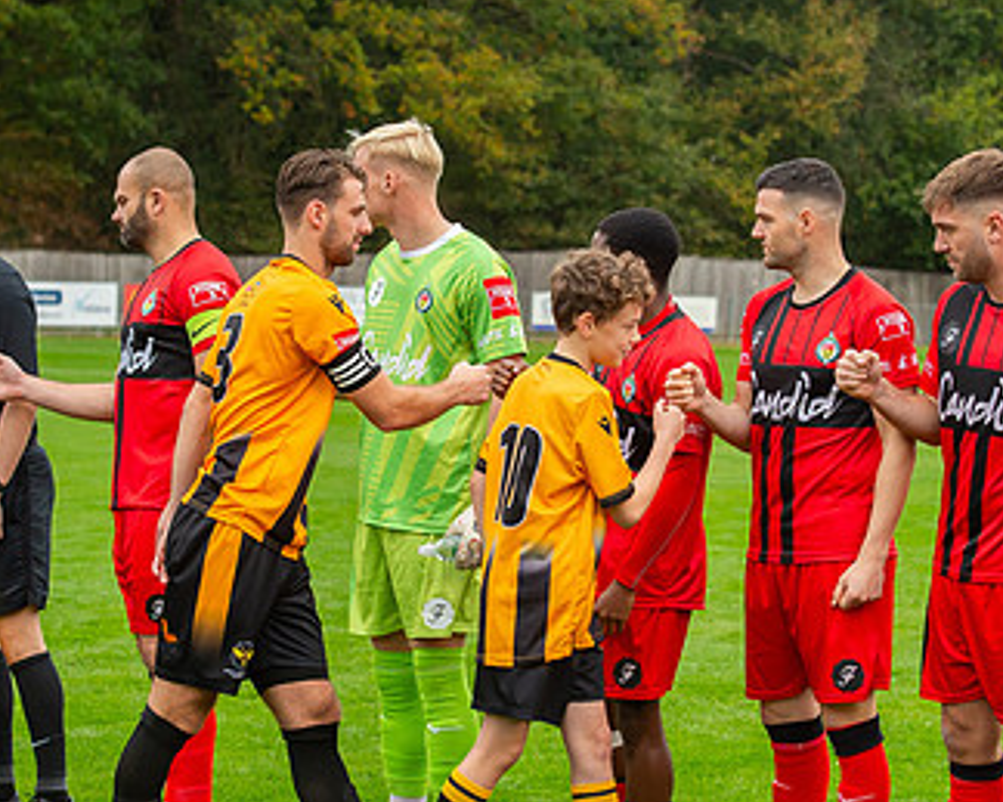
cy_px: 419
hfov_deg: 11.7
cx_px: 457
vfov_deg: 9.4
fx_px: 4897
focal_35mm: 165
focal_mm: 82
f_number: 6.3
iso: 800
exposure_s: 1/1600
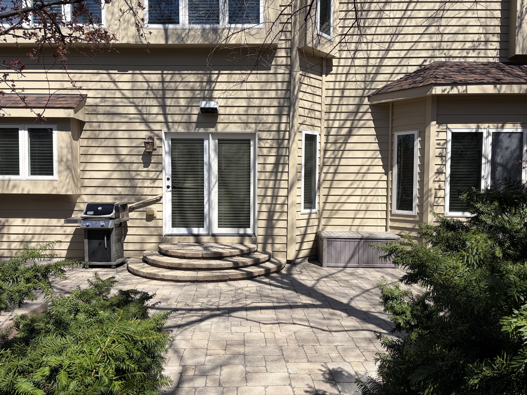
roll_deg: -0.4
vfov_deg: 53.1
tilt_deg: -2.1
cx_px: 264
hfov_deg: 67.3
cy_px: 198
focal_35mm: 26
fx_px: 396
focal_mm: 5.96
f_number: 1.6
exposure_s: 1/2985
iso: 50
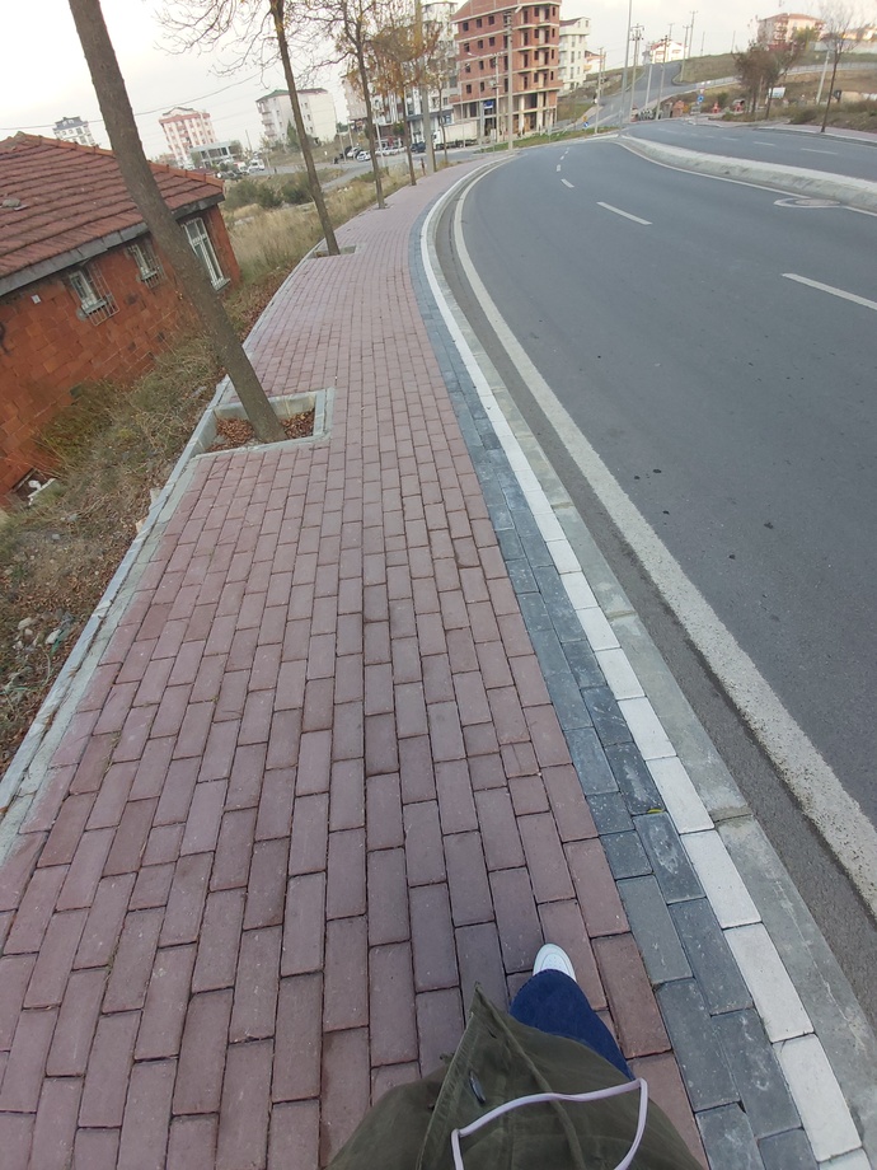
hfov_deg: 94.5
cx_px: 438
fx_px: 405
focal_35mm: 12
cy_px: 585
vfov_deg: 110.5
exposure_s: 1/372
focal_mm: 1.42
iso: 40
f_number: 2.2
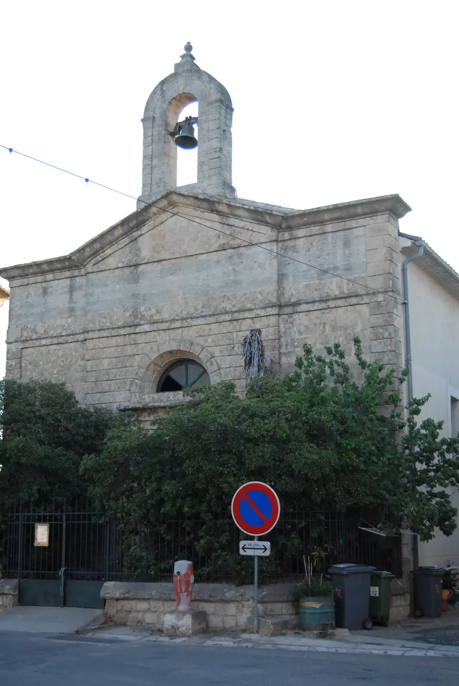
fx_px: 887
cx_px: 230
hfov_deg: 29.0
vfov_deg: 42.3
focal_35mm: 46
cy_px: 343
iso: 640
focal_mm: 31
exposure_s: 1/500
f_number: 4
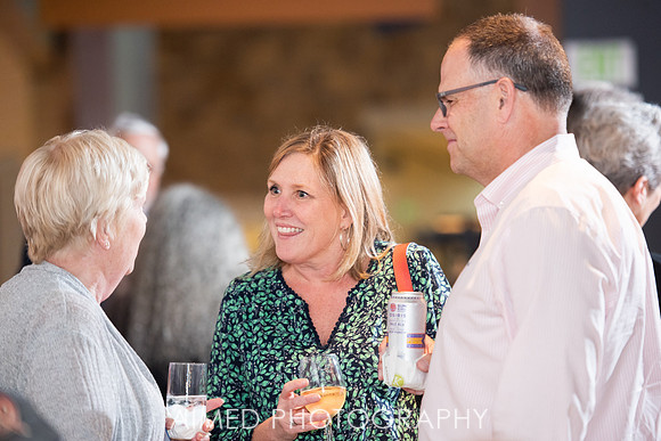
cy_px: 227
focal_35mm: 170
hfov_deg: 12.1
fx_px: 3131
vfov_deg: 8.1
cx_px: 347
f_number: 2.8
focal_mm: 160
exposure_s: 1/200
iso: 1250
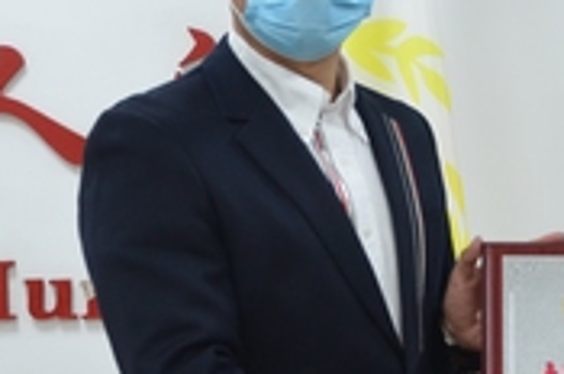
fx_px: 2252
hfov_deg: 13.7
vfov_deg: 9.5
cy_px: 147
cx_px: 761
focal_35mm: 144
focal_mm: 28
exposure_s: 1/30
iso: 640
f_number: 4
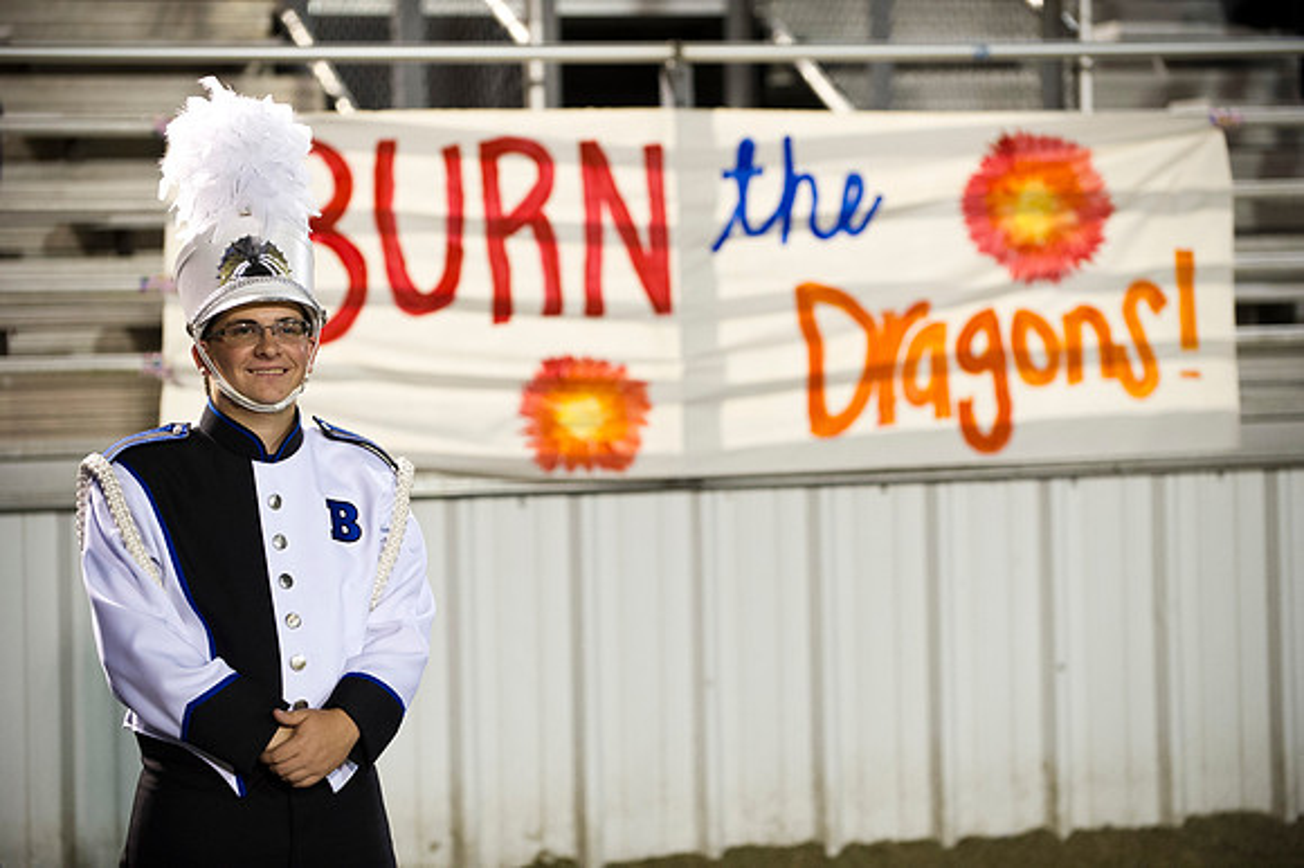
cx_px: 652
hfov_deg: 17.1
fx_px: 4344
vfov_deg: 11.4
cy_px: 434
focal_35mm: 120
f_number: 2.8
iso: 3200
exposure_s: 1/125
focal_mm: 120
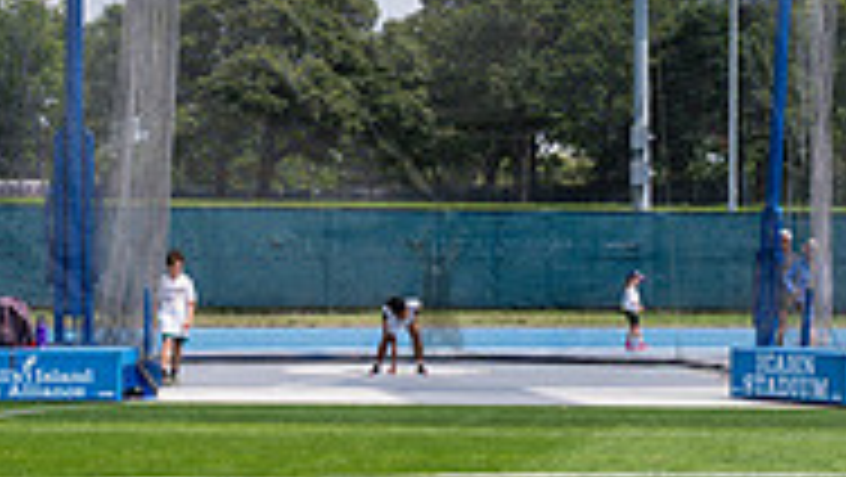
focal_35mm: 113
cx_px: 432
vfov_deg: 10.7
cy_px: 274
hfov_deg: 18.9
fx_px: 2536
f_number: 5
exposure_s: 1/640
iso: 100
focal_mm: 35
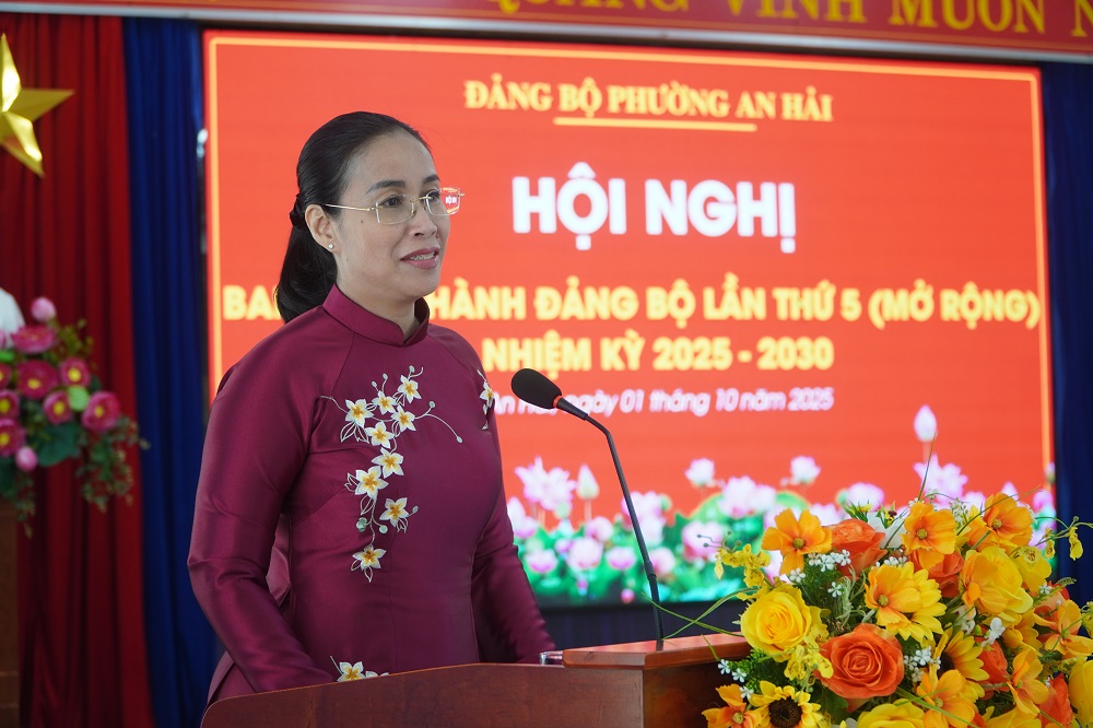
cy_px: 364
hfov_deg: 23.8
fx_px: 2595
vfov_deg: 16.0
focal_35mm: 86
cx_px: 546
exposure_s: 1/80
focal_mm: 57
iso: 320
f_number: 4
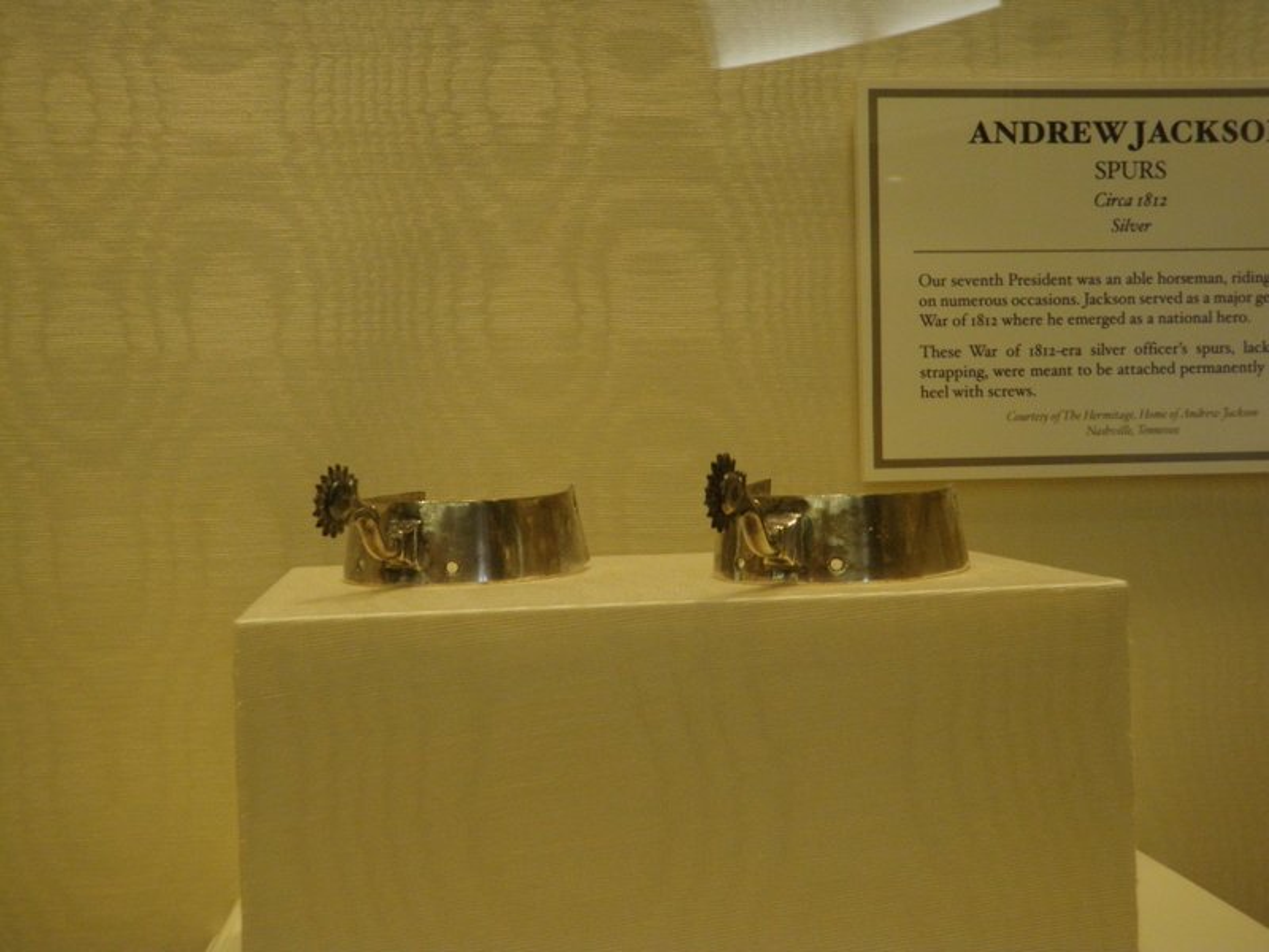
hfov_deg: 44.8
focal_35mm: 42
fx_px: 1540
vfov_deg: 34.3
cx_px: 634
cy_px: 476
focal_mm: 7.57
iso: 200
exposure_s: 1/20
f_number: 4.3
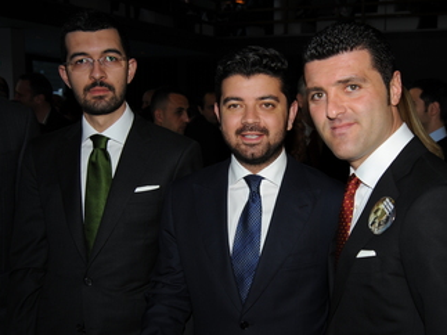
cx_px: 286
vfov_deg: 29.0
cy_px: 204
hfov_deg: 37.9
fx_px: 645
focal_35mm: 50
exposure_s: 1/60
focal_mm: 35
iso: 400
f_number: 5.6
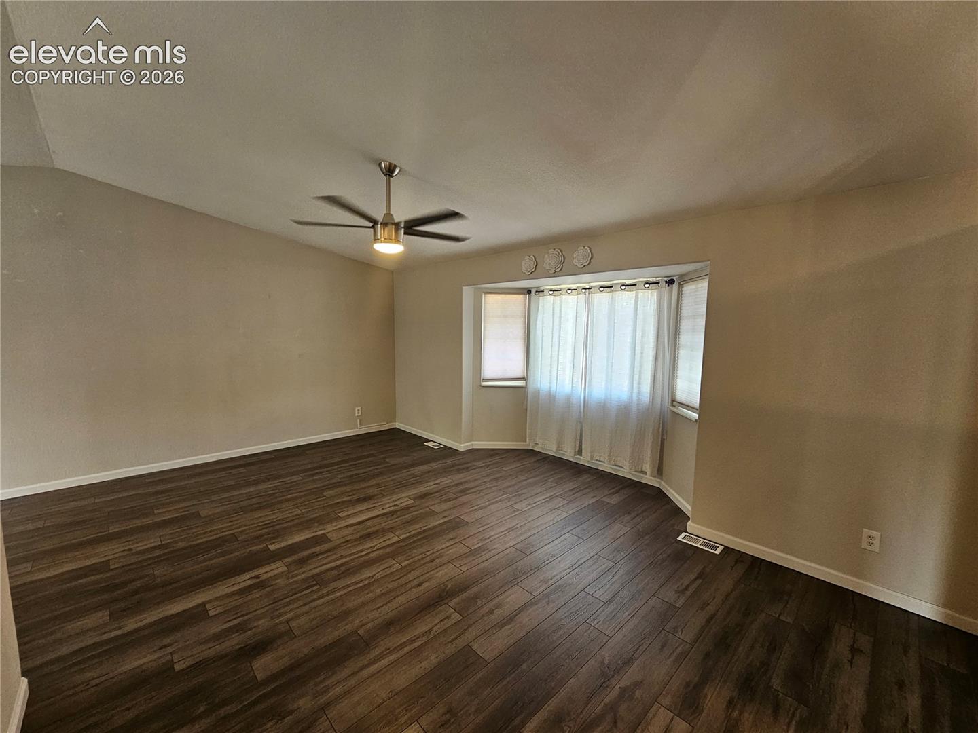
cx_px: 489
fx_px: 367
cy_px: 366
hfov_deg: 106.2
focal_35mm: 13
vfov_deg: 89.9
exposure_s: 1/60
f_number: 2.2
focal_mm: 2.2
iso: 200
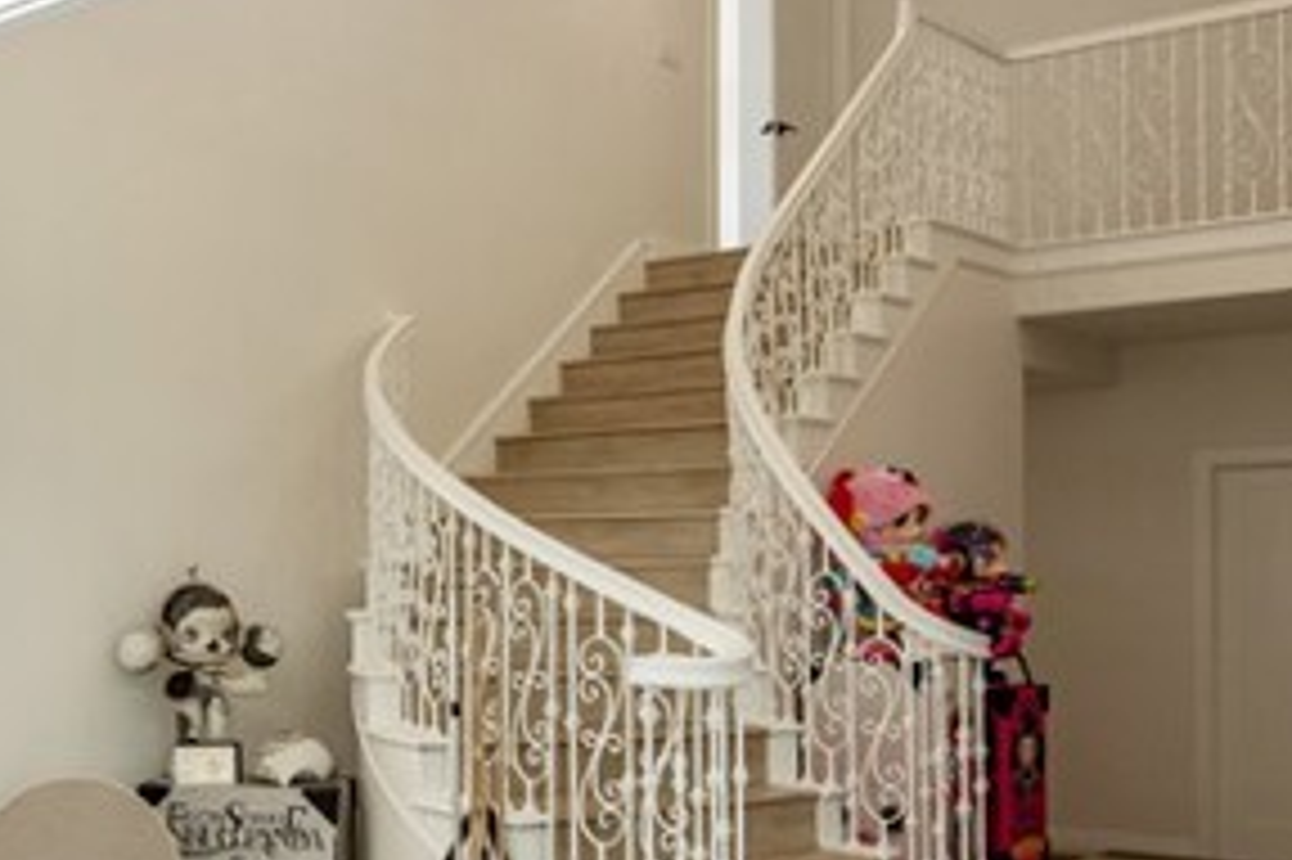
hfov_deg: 37.5
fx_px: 1793
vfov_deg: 26.8
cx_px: 171
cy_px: 552
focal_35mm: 50
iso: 250
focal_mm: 14
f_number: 5.6
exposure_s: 1/125
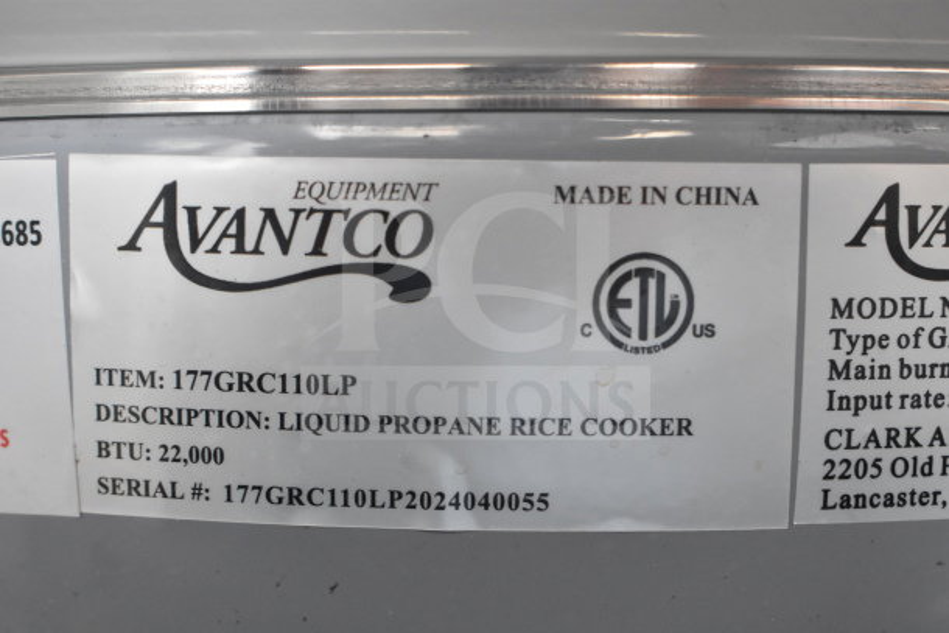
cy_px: 316
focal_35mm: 68
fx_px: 1780
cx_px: 474
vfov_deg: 20.2
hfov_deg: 29.9
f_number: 5
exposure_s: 1/80
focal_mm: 45
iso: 3200
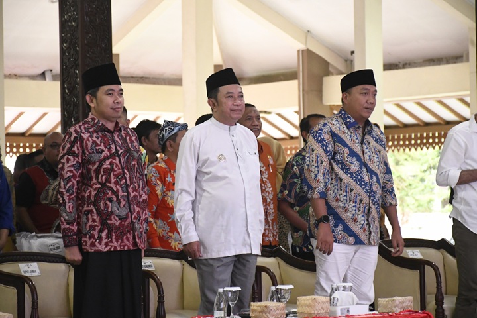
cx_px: 238
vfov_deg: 9.7
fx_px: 1881
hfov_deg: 14.4
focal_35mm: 142
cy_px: 159
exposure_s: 1/100
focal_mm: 95
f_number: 5.3
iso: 6400
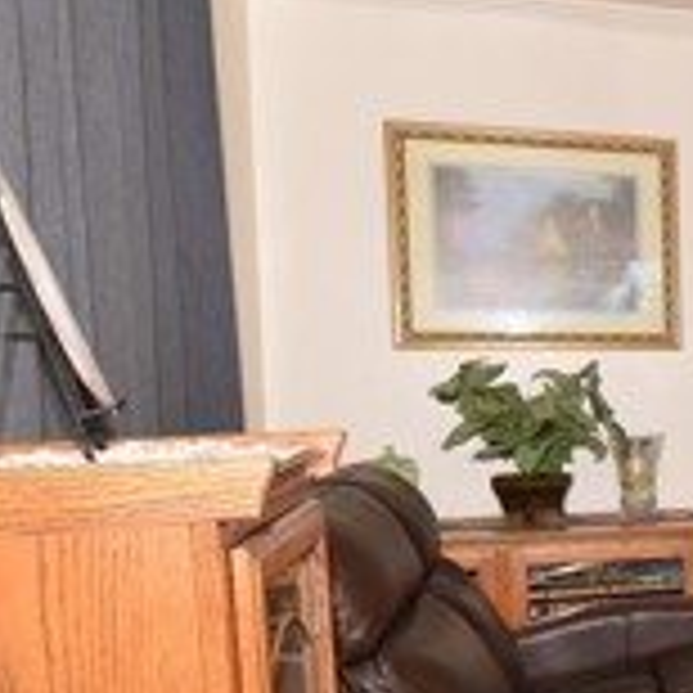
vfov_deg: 31.9
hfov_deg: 23.6
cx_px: 1112
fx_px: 1200
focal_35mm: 53
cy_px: 479
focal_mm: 10
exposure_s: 1/125
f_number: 5.6
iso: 360
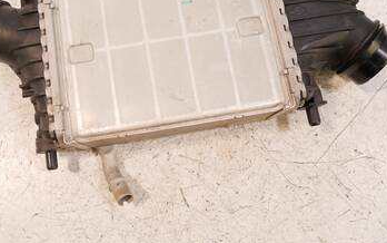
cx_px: 160
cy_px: 81
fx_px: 401
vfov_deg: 33.3
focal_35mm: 38
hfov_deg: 51.3
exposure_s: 1/60
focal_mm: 13
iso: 800
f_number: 3.5
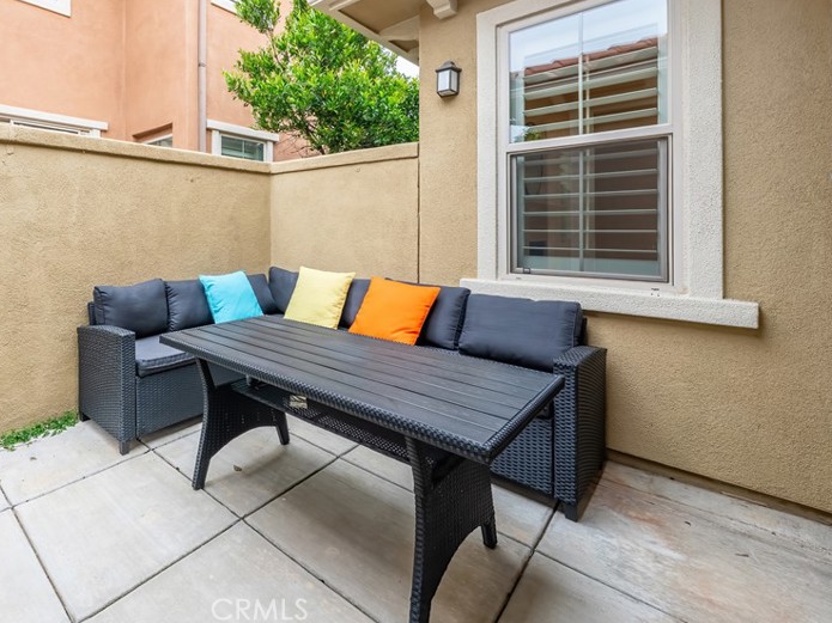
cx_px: 239
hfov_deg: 85.8
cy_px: 218
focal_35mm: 17
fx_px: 409
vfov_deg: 72.9
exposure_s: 1/2000
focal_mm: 12
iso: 800
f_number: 8
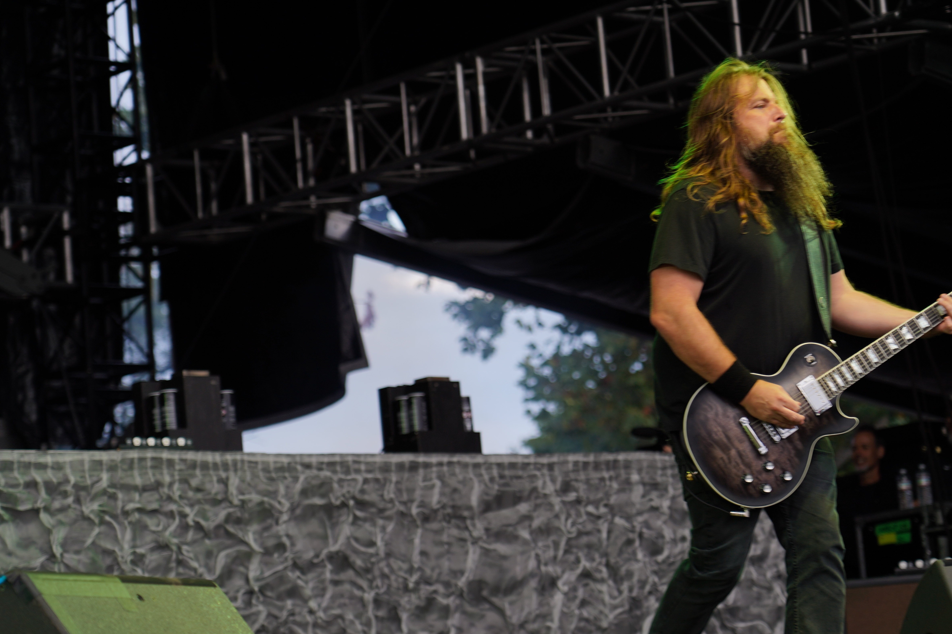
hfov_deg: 16.5
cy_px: 320
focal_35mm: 124
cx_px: 475
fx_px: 3279
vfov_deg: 11.1
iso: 125
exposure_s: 1/100
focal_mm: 98
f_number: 4
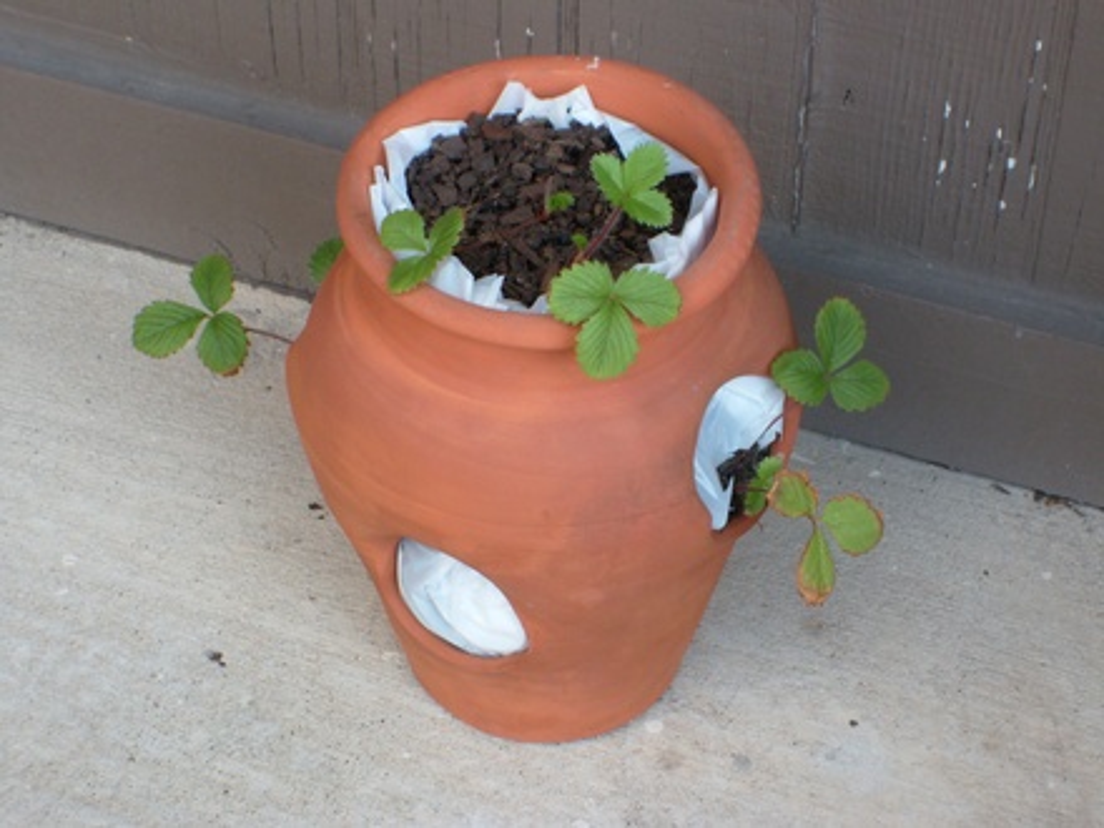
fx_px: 3381
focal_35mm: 106
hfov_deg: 18.5
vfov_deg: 14.0
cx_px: 552
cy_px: 414
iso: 100
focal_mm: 17.4
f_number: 4.9
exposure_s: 1/90
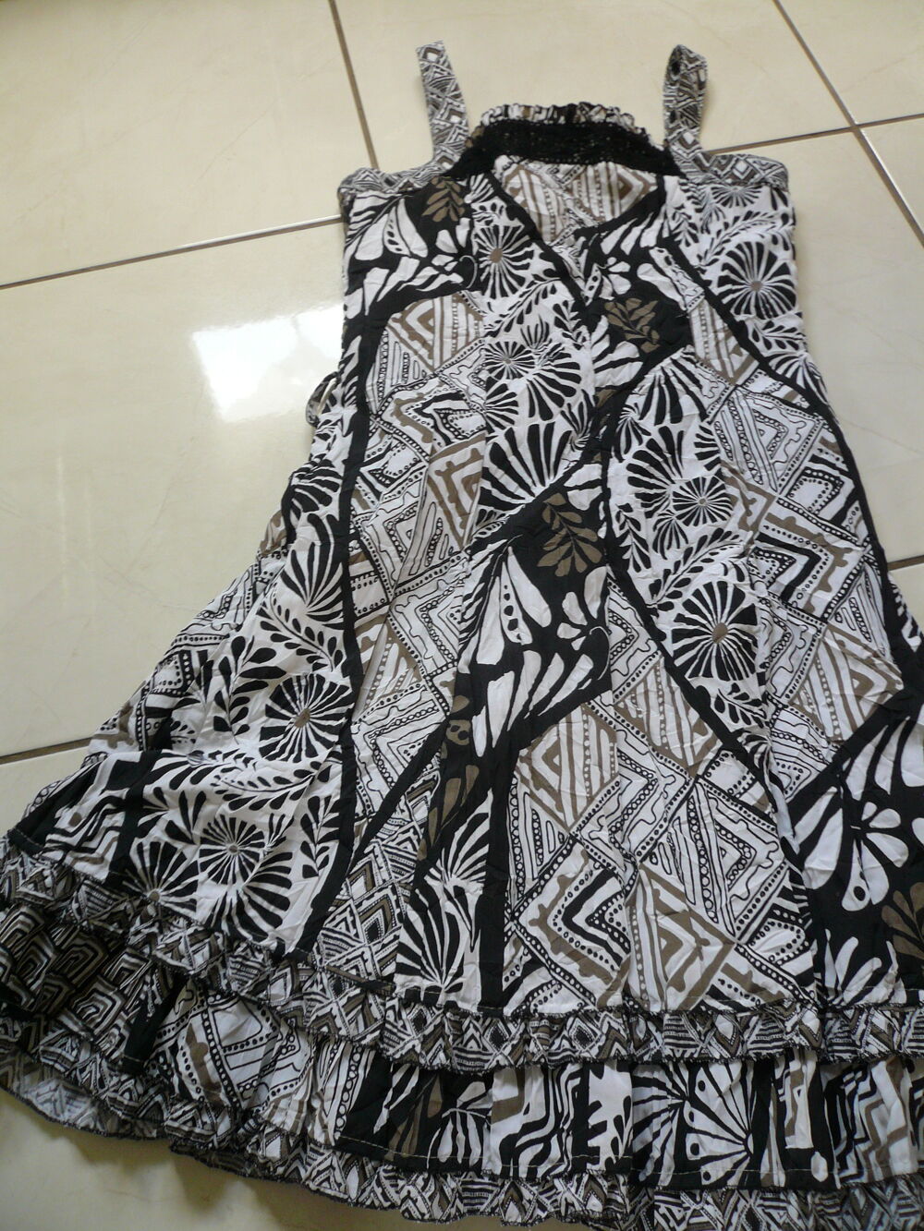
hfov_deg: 49.8
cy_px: 616
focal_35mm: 28
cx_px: 462
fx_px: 996
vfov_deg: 63.4
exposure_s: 1/15
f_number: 2.8
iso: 100
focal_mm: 4.6
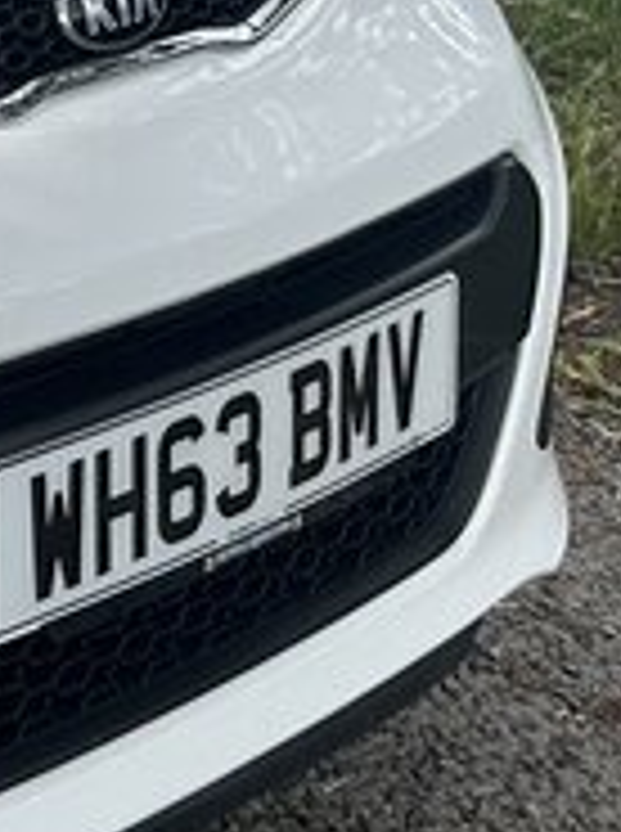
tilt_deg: -12.3
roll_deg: -0.6
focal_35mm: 104
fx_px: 2496
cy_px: 0
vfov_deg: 18.4
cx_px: -927
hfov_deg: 11.4
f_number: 1.78
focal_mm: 6.86
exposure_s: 1/2203
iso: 80
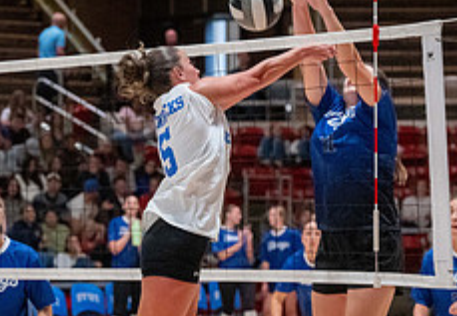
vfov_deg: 7.2
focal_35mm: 196
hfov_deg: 10.4
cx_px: 294
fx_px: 2515
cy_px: 126
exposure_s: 1/640
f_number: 2.8
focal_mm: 70
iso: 5000
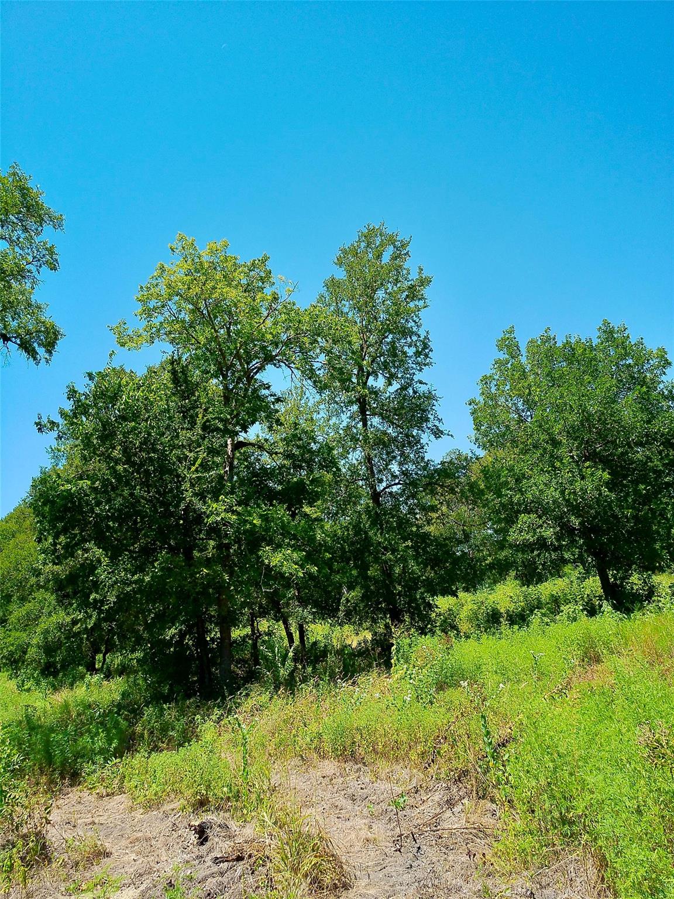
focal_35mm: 26
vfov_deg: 67.3
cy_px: 450
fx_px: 675
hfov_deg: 53.1
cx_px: 337
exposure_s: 1/1512
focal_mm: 6.8
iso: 100
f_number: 2
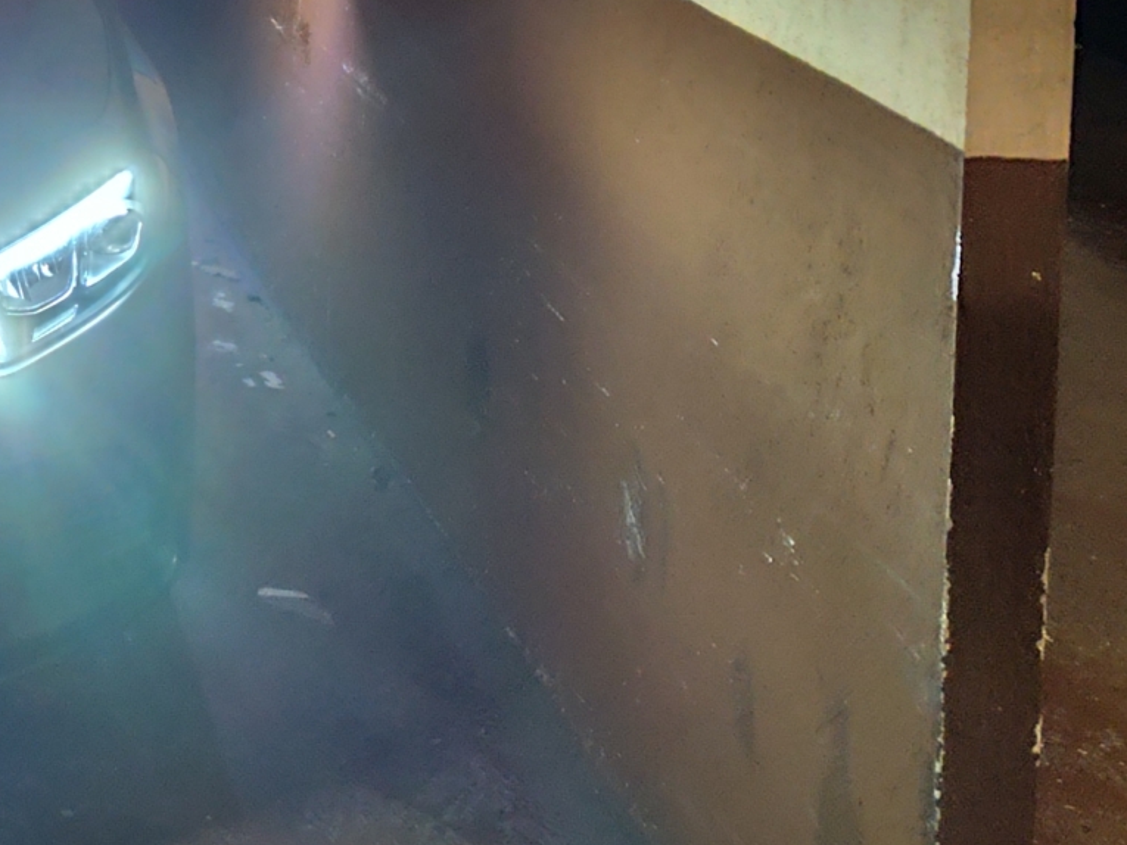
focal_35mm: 77
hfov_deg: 22.0
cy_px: -378
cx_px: -452
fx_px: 2507
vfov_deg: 17.4
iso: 4000
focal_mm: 6.19
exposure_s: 1/15
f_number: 1.65
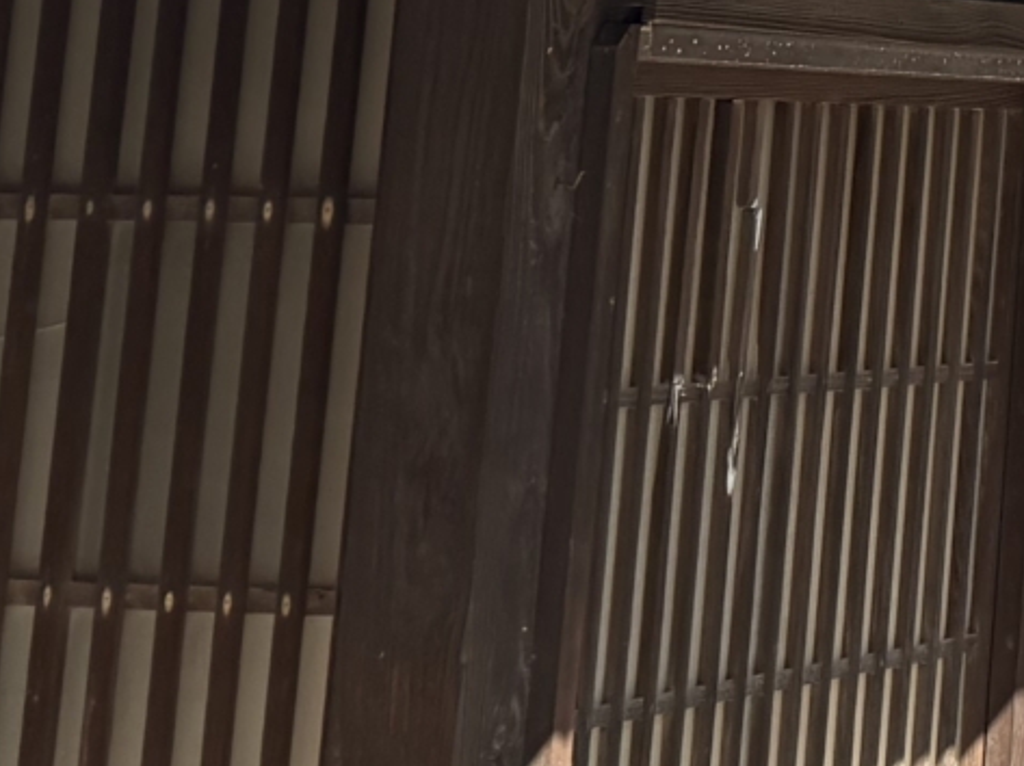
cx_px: 2596
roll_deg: -1.5
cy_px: -353
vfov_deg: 11.0
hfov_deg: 11.8
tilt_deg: +8.2
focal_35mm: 130
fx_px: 3843
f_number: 1.78
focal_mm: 6.76
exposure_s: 1/780
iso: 100
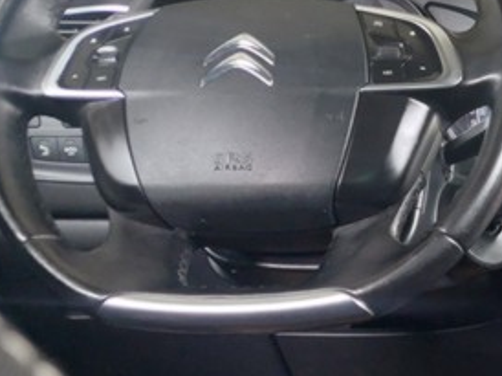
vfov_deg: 19.4
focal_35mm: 73
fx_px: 1058
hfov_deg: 23.2
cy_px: 398
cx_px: 676
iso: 500
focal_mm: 5.23
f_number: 1.8
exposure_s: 1/50
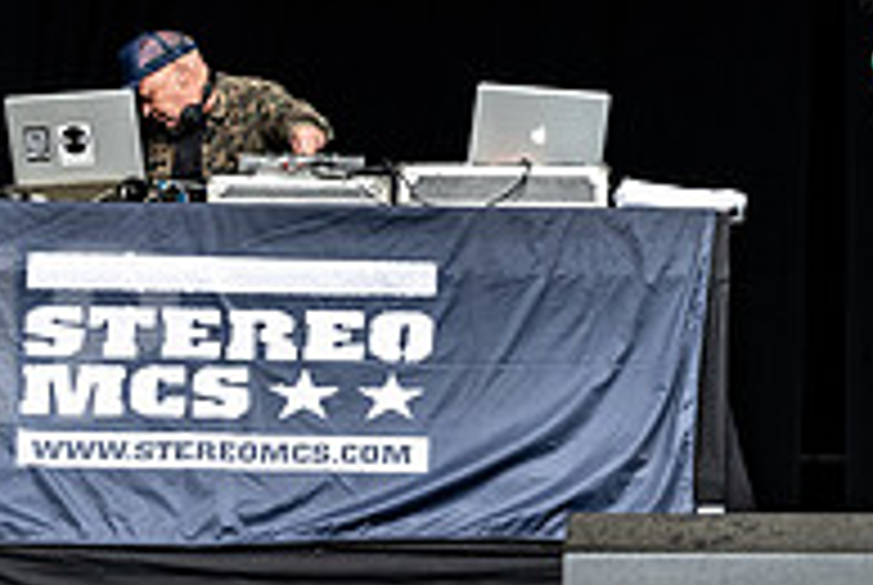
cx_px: 878
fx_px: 3254
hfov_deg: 15.0
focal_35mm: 134
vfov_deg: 10.1
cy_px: -103
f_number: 5
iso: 900
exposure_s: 1/800
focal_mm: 42
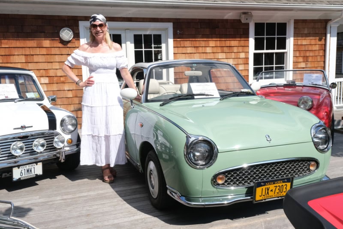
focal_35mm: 33
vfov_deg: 40.0
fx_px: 314
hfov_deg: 57.2
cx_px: 172
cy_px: 114
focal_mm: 22.3
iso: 200
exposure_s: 1/320
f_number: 8
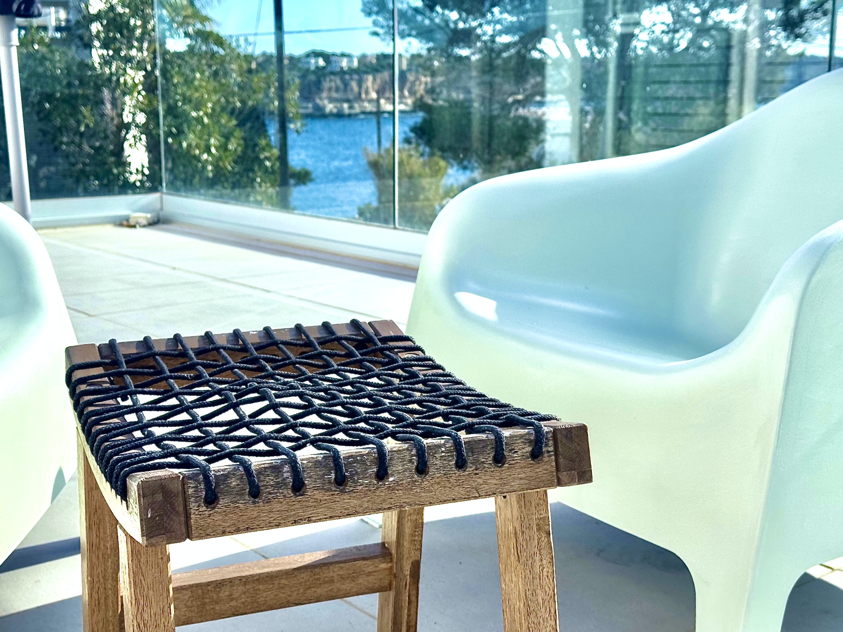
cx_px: 422
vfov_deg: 30.3
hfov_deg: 39.7
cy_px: 316
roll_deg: +3.3
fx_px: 1169
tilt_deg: -10.8
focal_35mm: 48
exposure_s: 1/3425
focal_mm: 6.76
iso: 64
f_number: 1.78
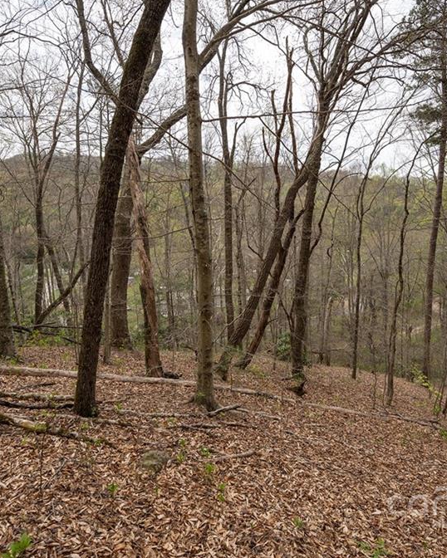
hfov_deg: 68.1
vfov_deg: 80.4
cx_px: 211
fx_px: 331
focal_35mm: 20
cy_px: 279
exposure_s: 1/250
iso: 110
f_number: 5.6
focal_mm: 14
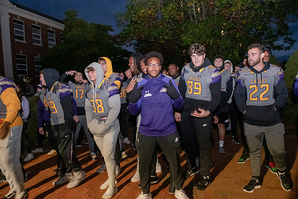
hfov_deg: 73.7
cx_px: 149
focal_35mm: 24
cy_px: 100
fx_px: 199
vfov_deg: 53.2
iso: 6400
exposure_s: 1/40
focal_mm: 24
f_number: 4.5
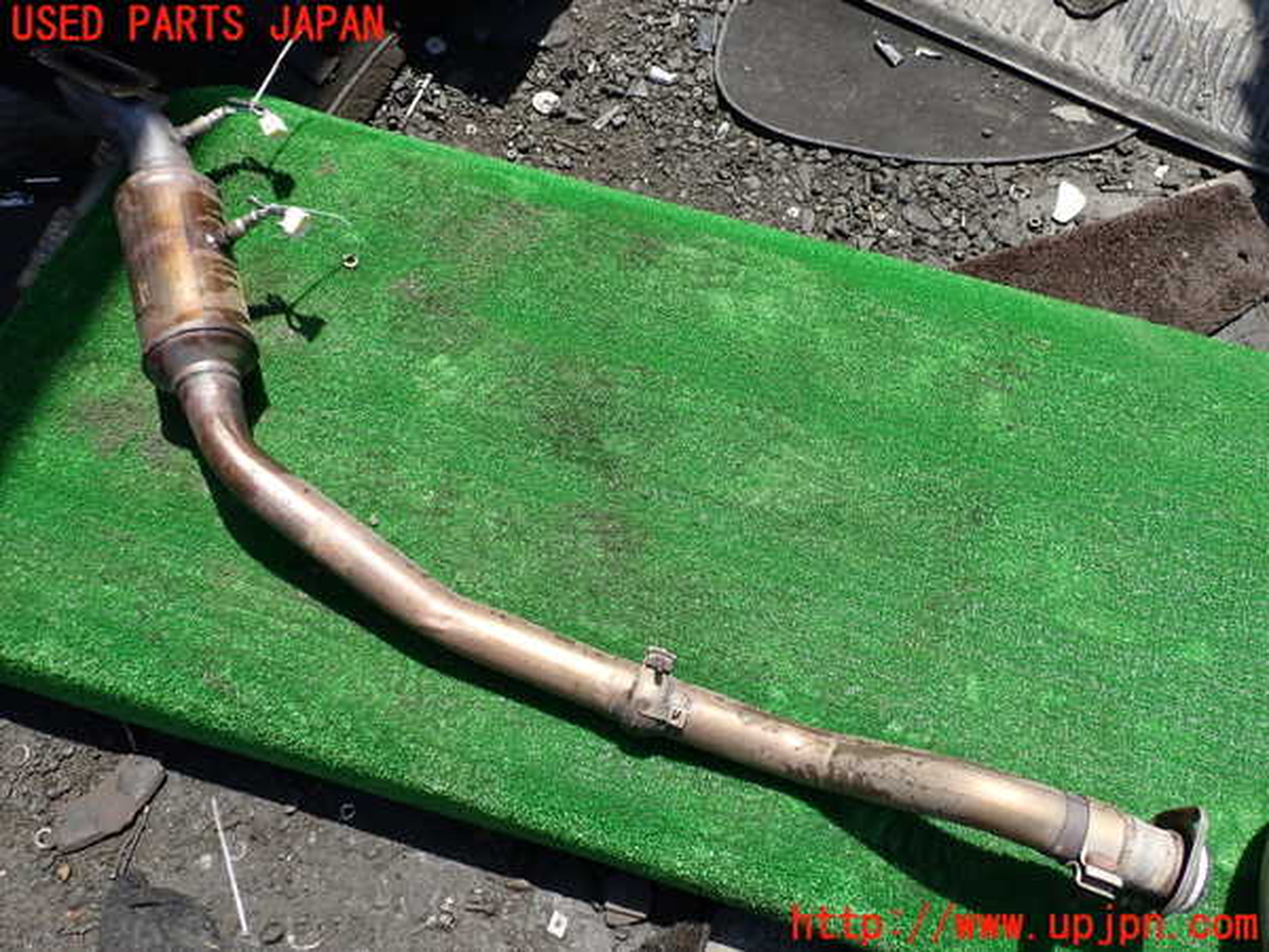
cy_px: 476
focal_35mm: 30
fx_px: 1100
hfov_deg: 60.0
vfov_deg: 46.8
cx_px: 634
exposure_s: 1/640
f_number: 3.2
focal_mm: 5.4
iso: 100
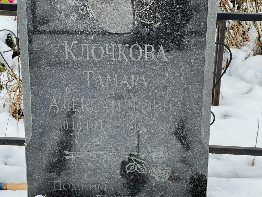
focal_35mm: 77
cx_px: 131
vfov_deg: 19.1
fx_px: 583
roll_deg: -0.6
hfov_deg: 25.3
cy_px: 98
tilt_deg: -20.1
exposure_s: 1/99
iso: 100
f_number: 2.8
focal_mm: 9
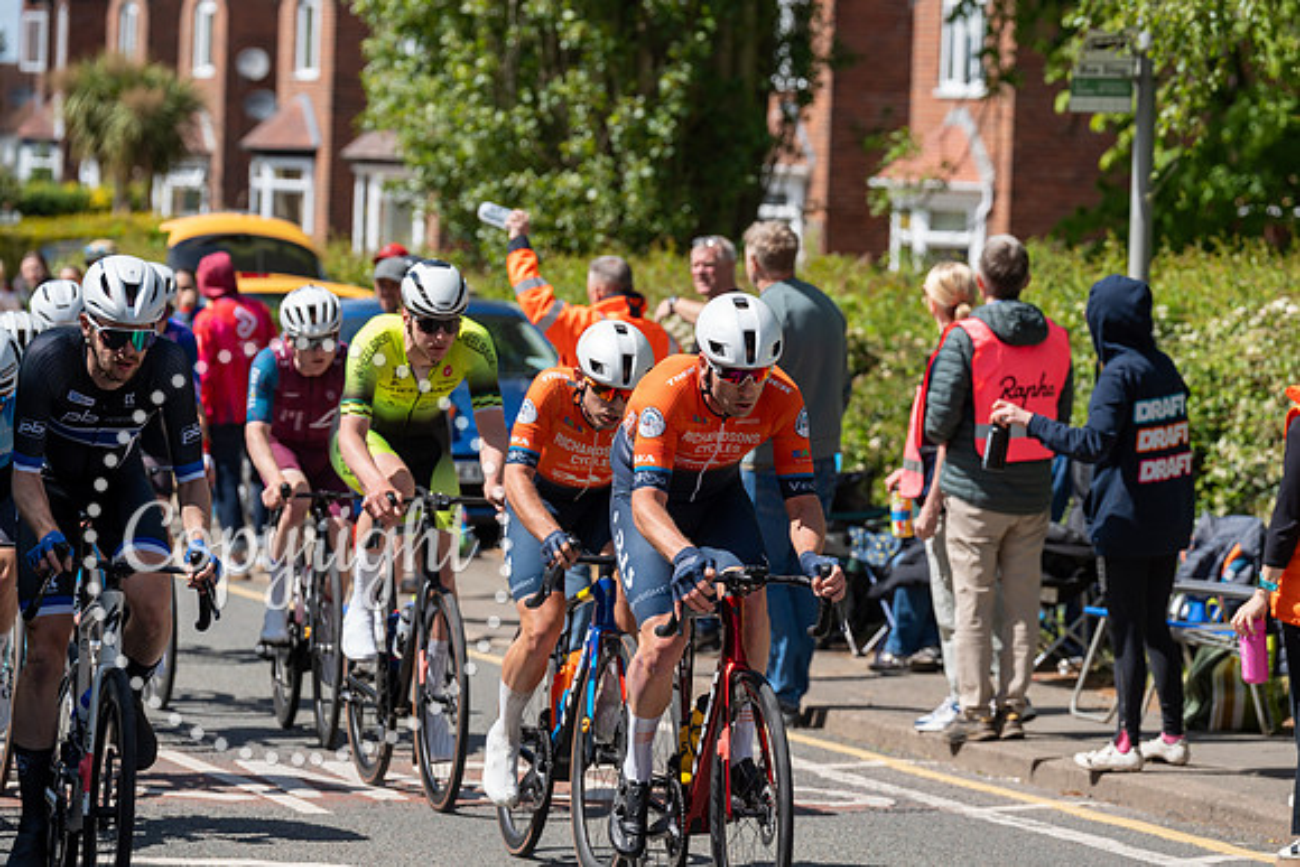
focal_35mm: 176
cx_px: 650
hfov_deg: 11.7
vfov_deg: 7.8
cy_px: 434
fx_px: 6357
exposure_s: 1/1000
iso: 320
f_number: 5.6
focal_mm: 176
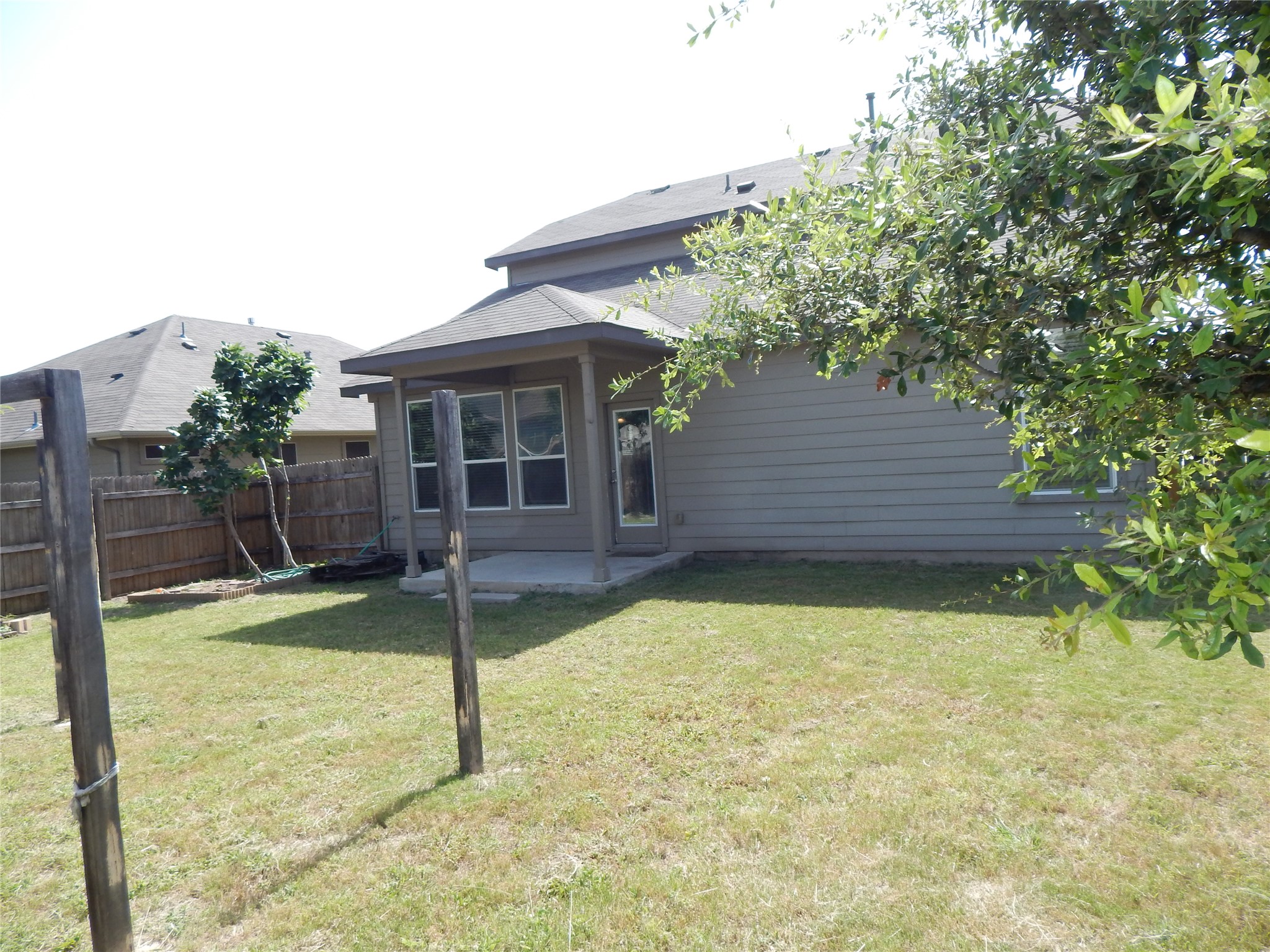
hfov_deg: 76.4
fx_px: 807
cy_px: 476
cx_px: 635
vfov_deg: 61.1
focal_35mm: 22
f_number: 3
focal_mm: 4
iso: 125
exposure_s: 1/1000
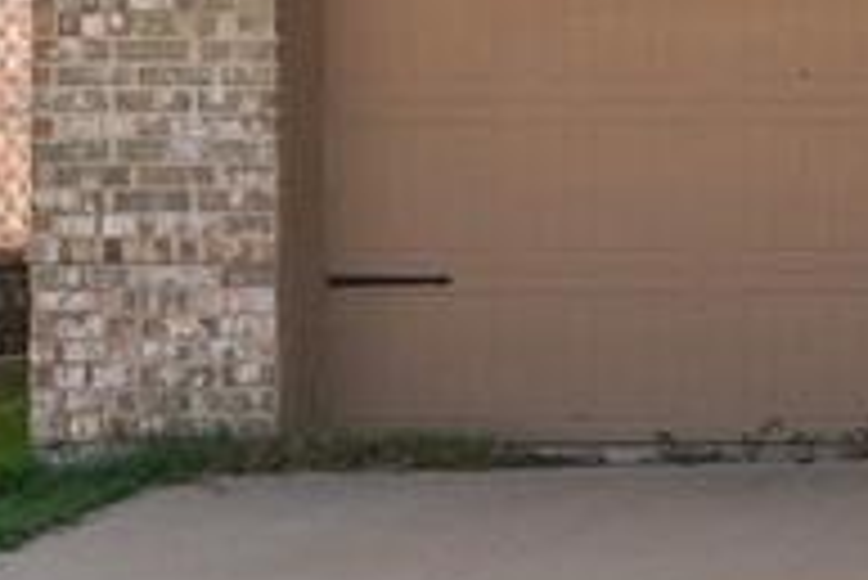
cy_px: 90
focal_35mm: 191
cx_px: 1785
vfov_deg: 7.2
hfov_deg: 9.9
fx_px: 4609
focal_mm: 24
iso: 640
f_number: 9
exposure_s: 1/800
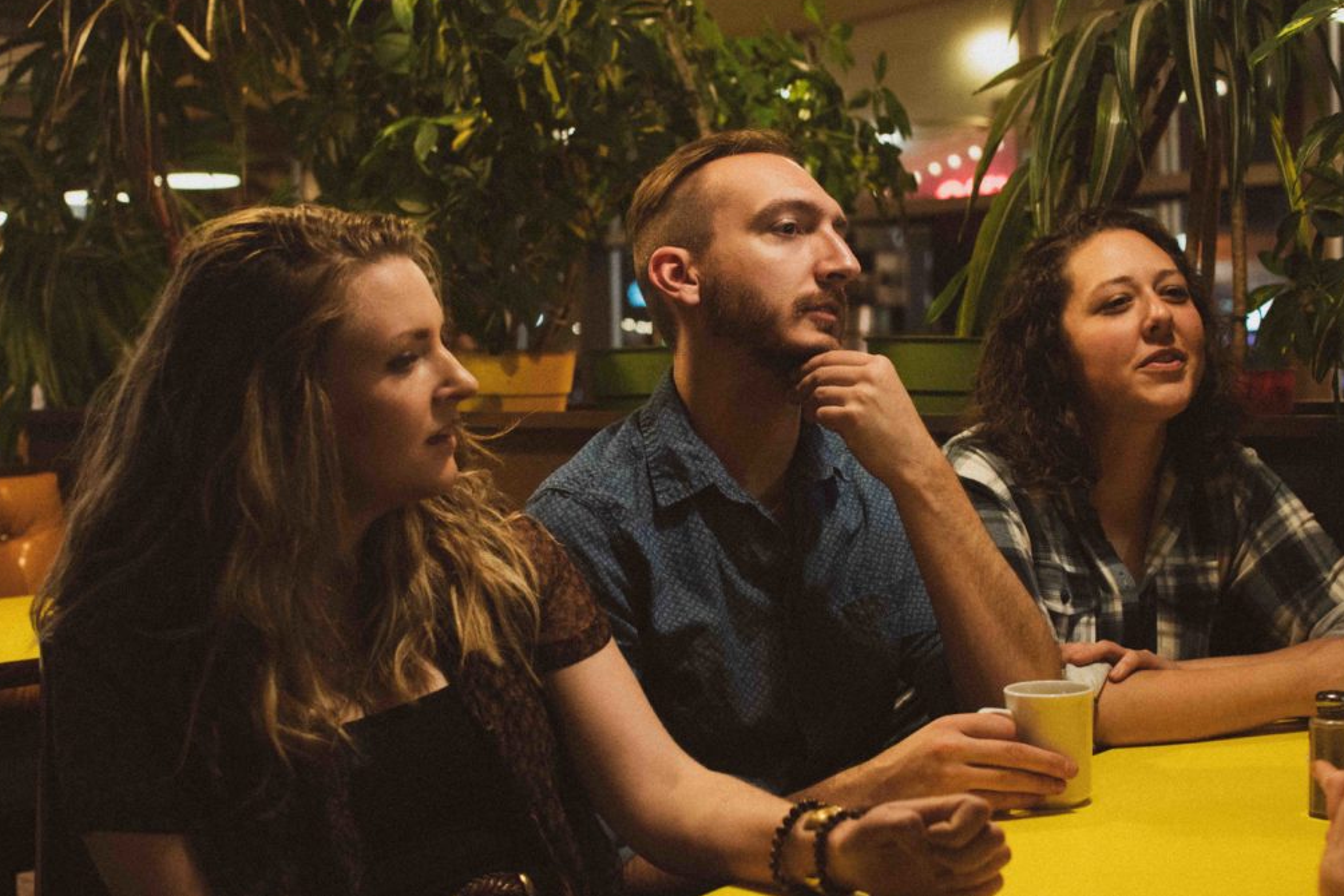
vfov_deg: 25.5
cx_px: 675
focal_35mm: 53
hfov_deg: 37.5
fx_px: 1979
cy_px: 442
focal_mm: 35
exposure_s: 1/60
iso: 2000
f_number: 2.8
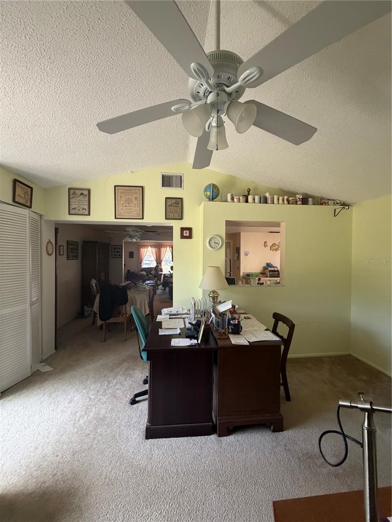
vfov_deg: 102.1
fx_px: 211
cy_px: 261
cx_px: 196
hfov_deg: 85.7
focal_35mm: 14
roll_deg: -0.3
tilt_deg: -0.1
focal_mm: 2.22
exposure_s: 1/89
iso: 320
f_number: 2.2
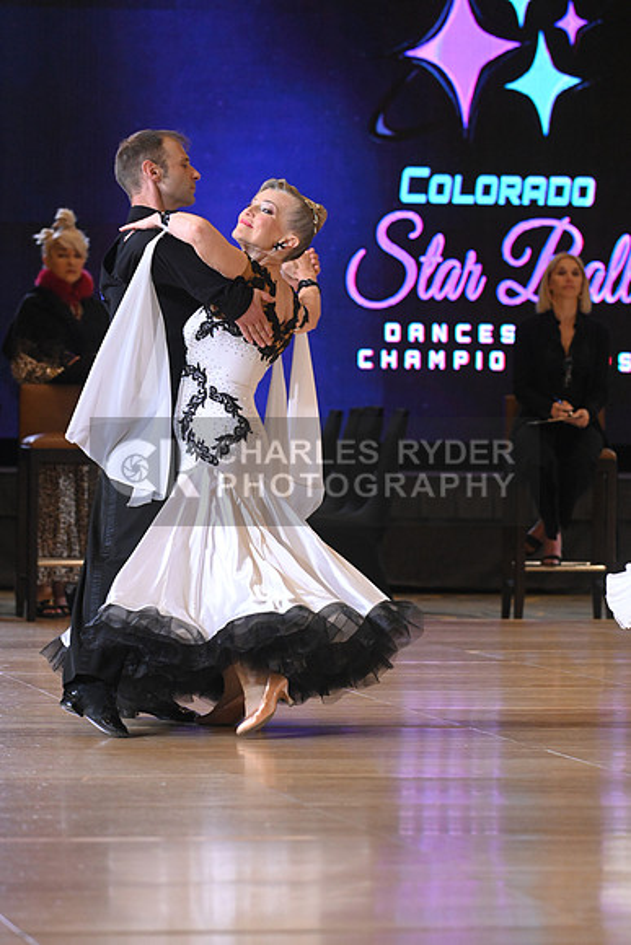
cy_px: 472
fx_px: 5255
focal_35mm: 200
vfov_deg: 10.3
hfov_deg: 6.9
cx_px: 316
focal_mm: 200
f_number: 6.3
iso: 5000
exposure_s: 1/250
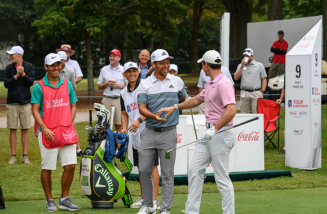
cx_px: 175
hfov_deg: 14.4
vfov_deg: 9.5
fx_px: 1291
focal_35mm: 143
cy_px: 87
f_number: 5
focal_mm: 122
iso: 2500
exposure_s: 1/400
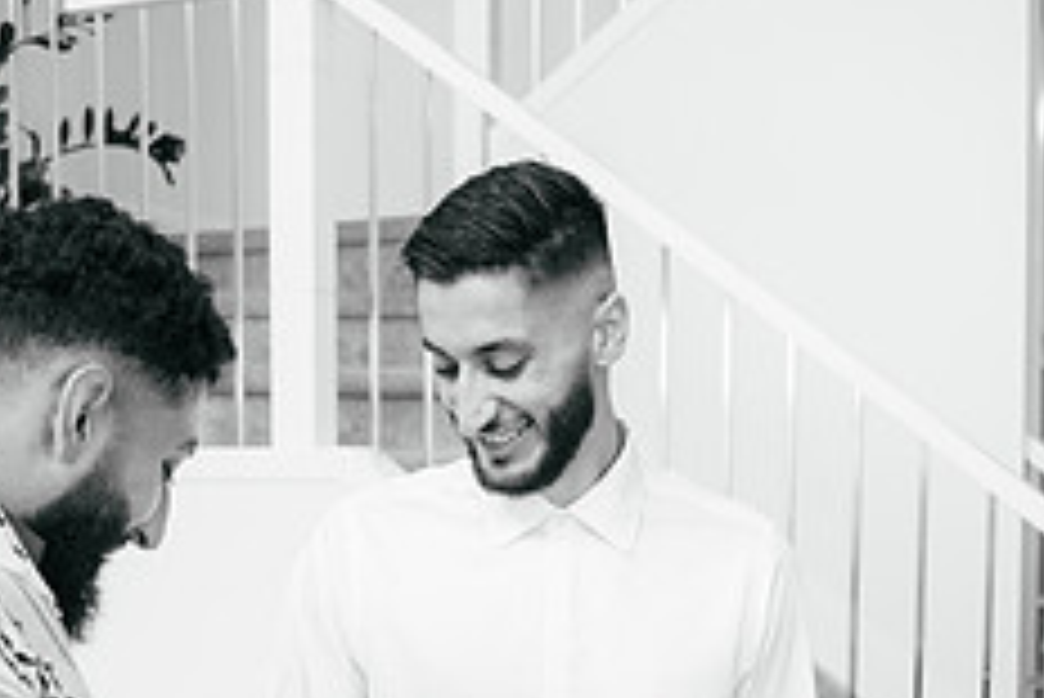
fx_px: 1741
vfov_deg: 22.0
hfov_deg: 33.3
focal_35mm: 60
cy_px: 664
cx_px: 446
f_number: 2.8
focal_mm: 24
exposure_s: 1/160
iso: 400
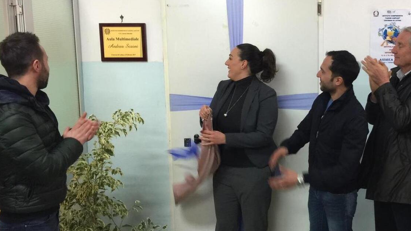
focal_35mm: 34
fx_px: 371
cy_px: 94
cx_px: 219
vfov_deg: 34.5
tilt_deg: -7.9
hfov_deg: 58.0
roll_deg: +0.2
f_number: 2.2
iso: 50
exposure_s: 1/17
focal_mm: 4.15
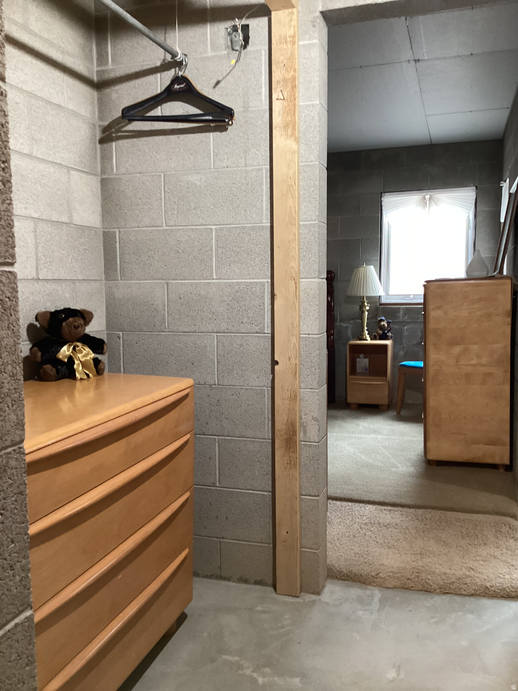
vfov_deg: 58.4
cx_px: 259
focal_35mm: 31
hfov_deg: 45.4
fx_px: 619
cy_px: 346
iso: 320
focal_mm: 3.3
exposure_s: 1/40
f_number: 2.4
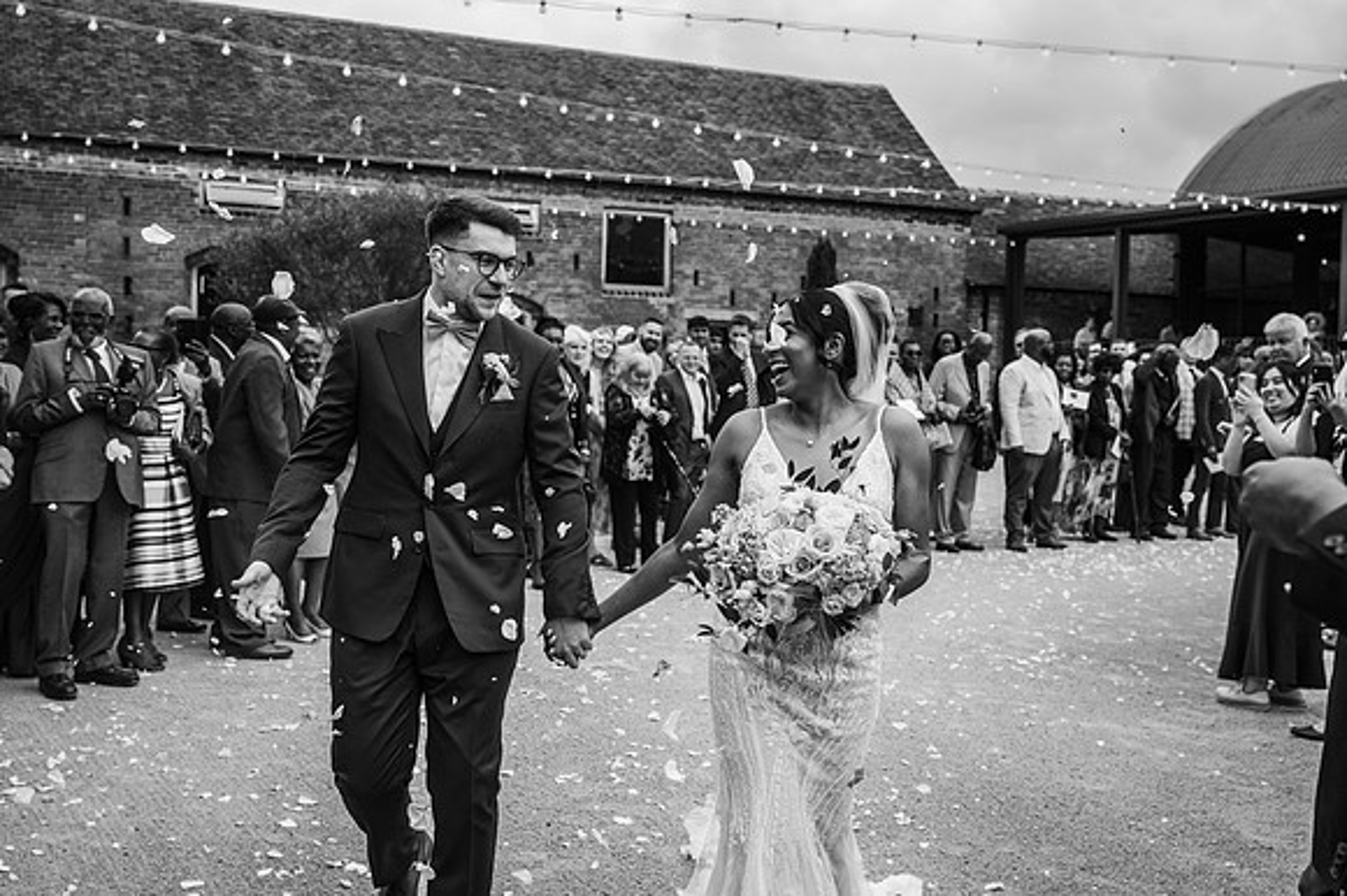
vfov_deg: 31.9
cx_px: 674
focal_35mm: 42
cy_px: 448
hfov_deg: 46.4
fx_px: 1571
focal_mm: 42
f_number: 5
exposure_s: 1/1000
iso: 280
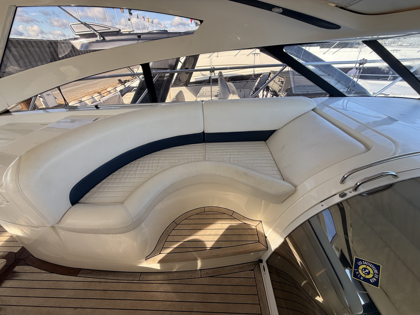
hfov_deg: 102.1
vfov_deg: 85.7
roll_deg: -0.4
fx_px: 170
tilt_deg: -33.2
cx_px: 210
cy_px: 158
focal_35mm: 14
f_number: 2.2
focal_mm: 2.22
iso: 50
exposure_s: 1/290
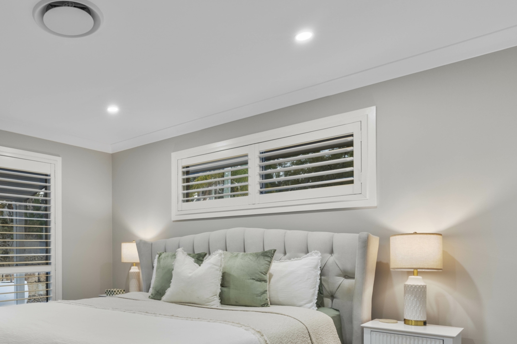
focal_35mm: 28
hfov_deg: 61.9
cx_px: 131
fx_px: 402
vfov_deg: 45.1
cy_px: 250
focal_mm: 16
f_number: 6.3
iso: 1000
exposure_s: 1/6
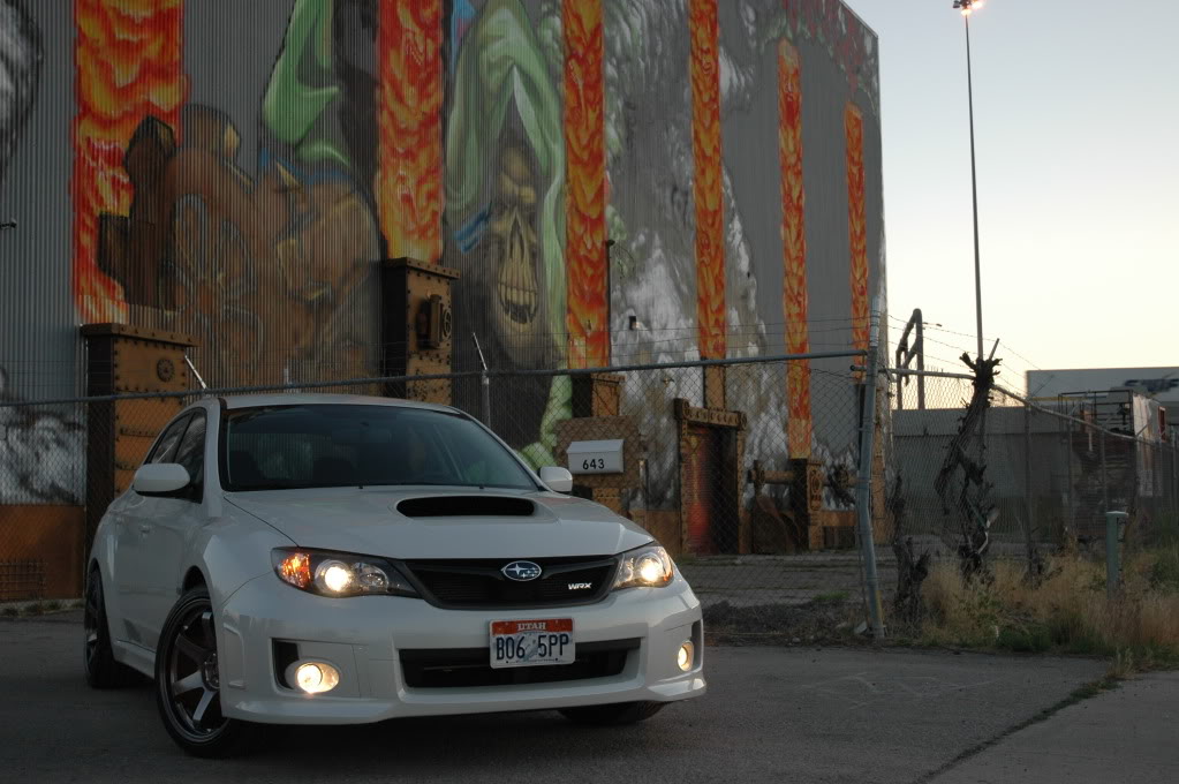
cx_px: 590
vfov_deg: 28.9
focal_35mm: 46
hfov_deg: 42.4
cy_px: 392
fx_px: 1521
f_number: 4.5
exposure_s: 1/80
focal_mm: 31
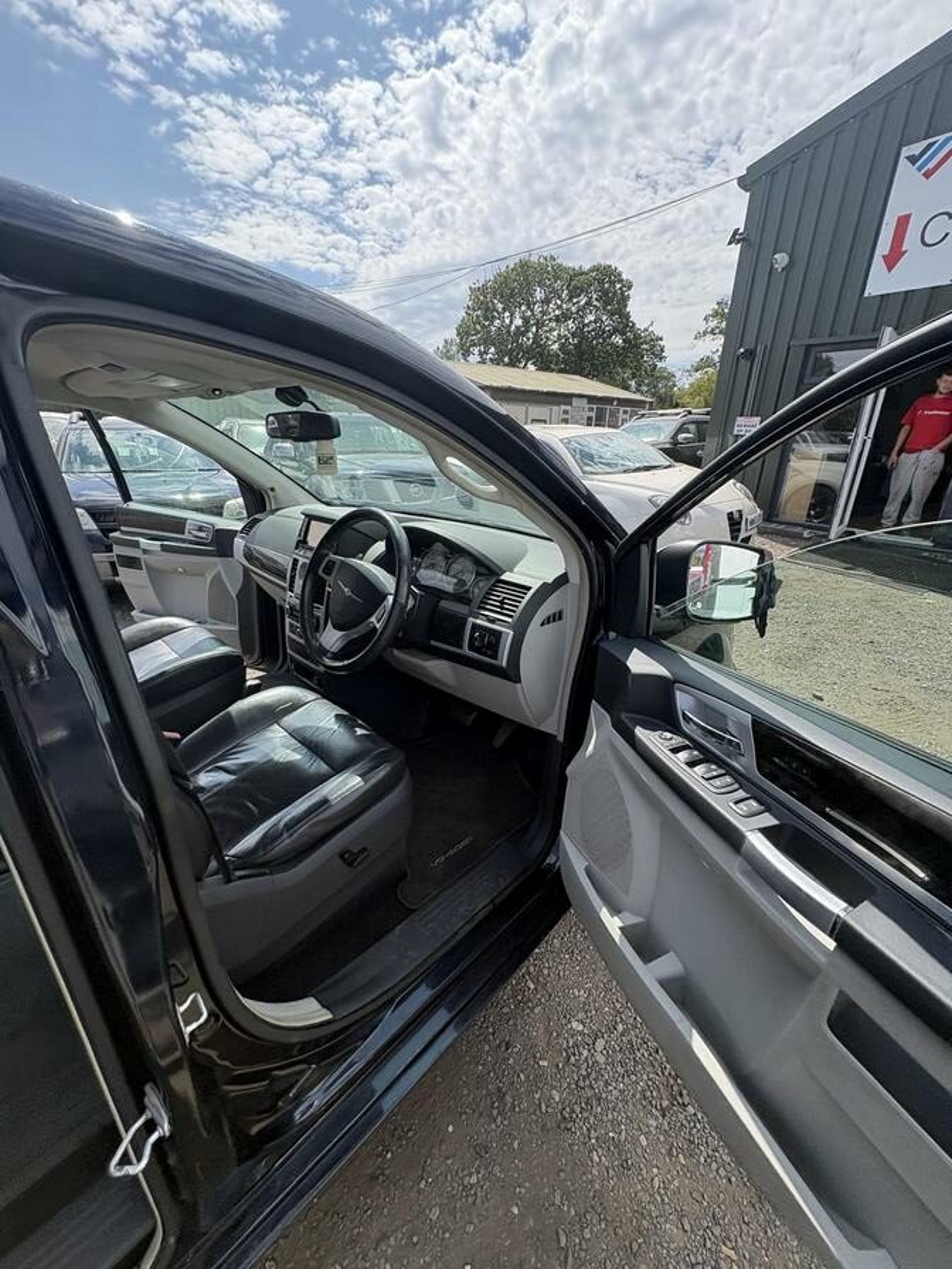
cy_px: 634
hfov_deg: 85.7
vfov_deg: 102.1
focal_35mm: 14
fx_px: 513
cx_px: 476
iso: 64
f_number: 2.2
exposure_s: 1/956
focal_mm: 2.22
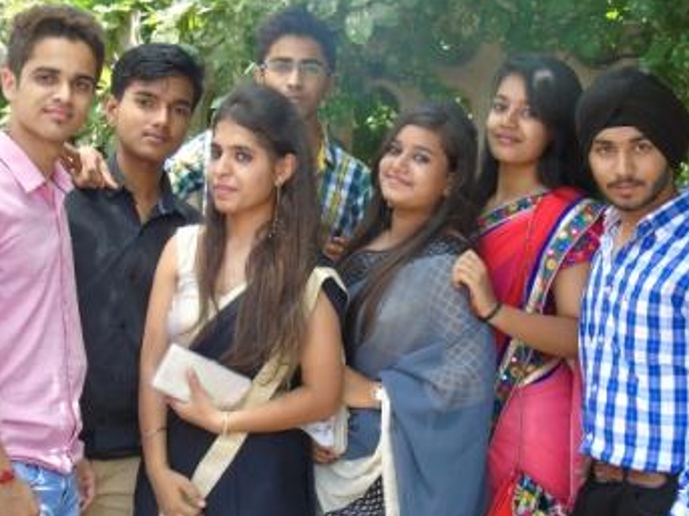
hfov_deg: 24.1
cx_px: 285
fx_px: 1612
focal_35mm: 81
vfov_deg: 18.2
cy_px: 253
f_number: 4.5
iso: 80
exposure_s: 1/60
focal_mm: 11
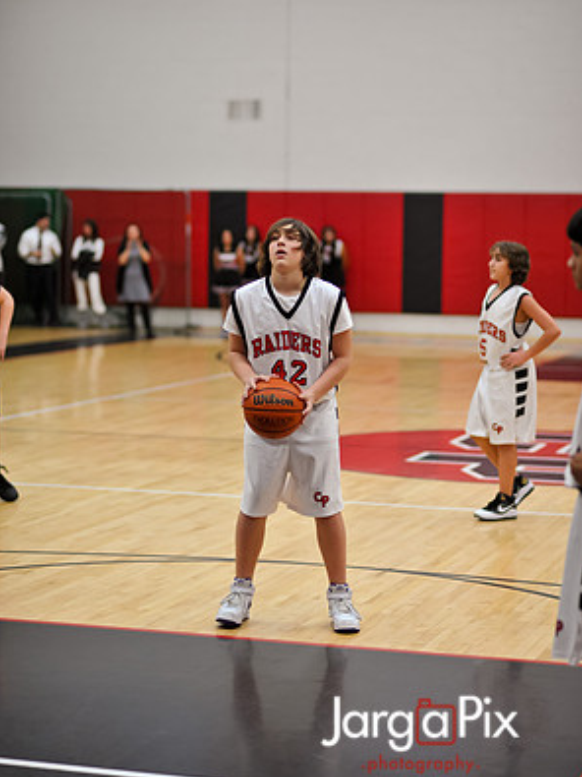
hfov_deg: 15.9
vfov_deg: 21.1
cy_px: 358
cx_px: 292
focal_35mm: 93
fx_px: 2086
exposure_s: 1/500
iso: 1100
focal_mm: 85
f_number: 2
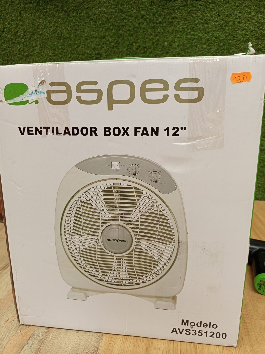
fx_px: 245
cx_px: 132
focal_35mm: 24
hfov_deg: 56.8
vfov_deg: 71.6
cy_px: 177
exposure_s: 1/100
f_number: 1.7
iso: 122
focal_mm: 5.24
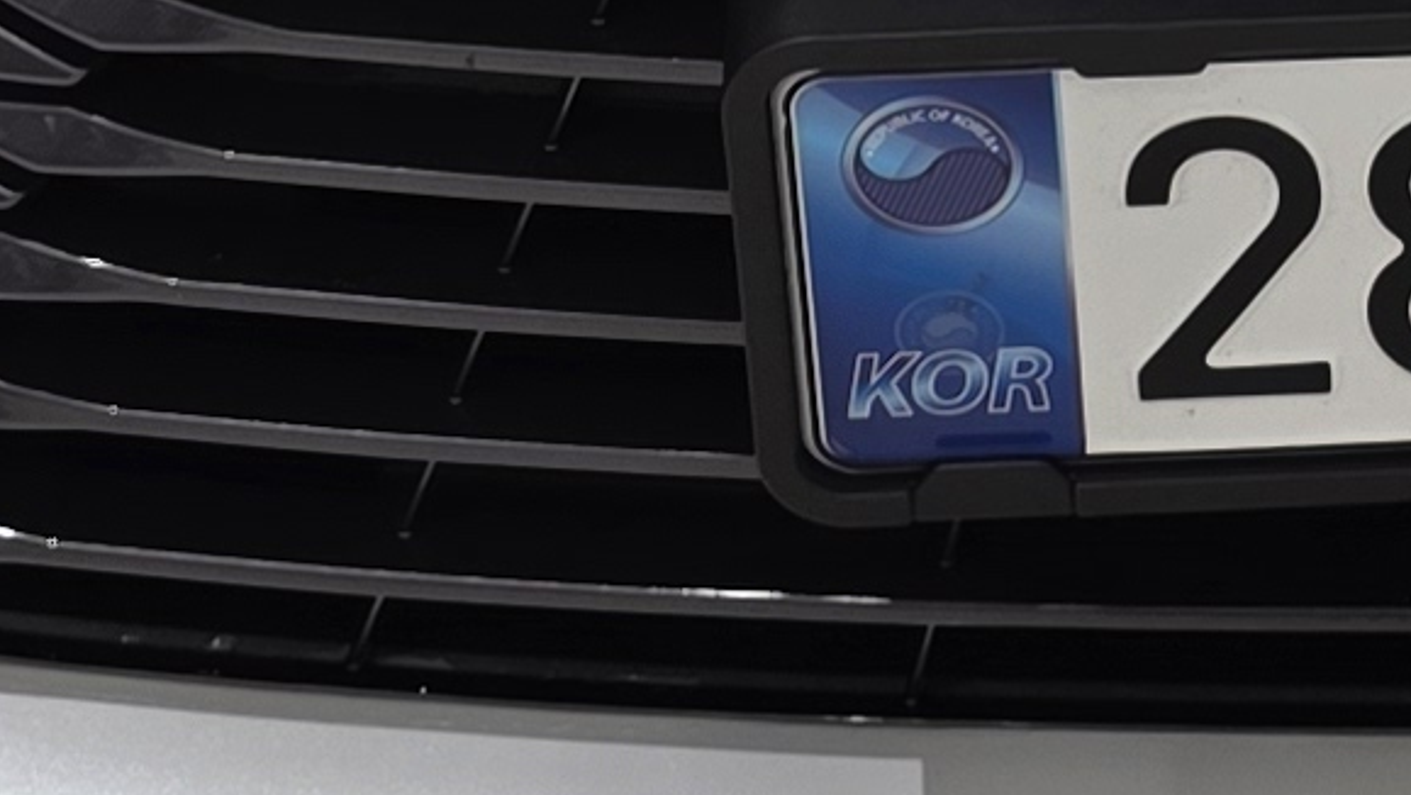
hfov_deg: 12.0
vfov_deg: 6.3
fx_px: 6474
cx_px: 1920
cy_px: -1848
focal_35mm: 173
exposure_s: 1/50
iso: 25
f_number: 1.7
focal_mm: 6.3
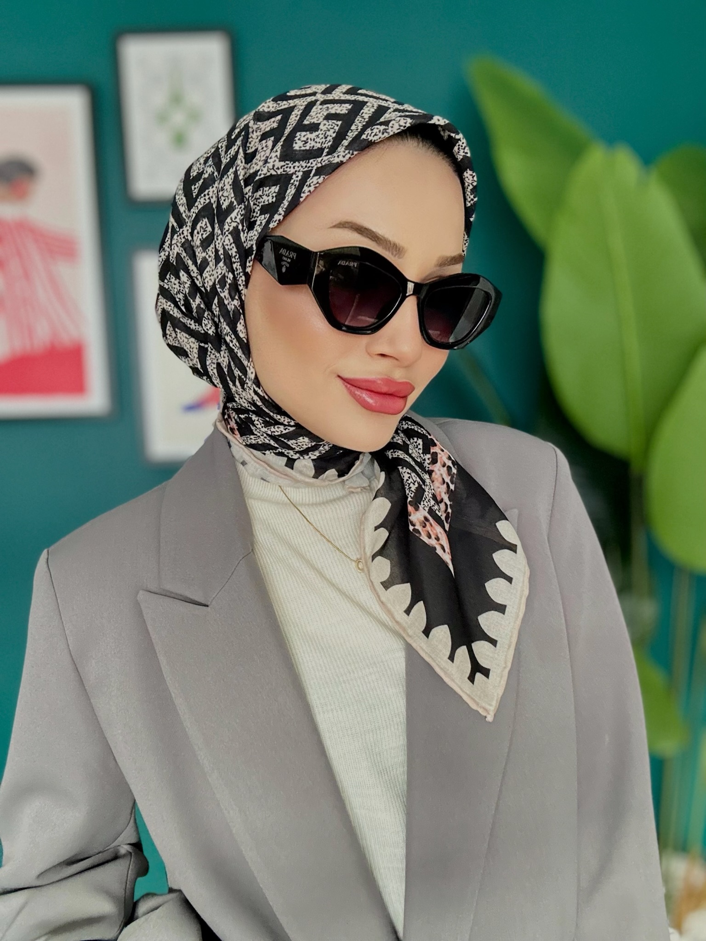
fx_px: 816
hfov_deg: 46.8
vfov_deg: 60.0
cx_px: 353
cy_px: 470
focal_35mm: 30
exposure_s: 1/36
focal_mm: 2.69
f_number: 1.9
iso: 400
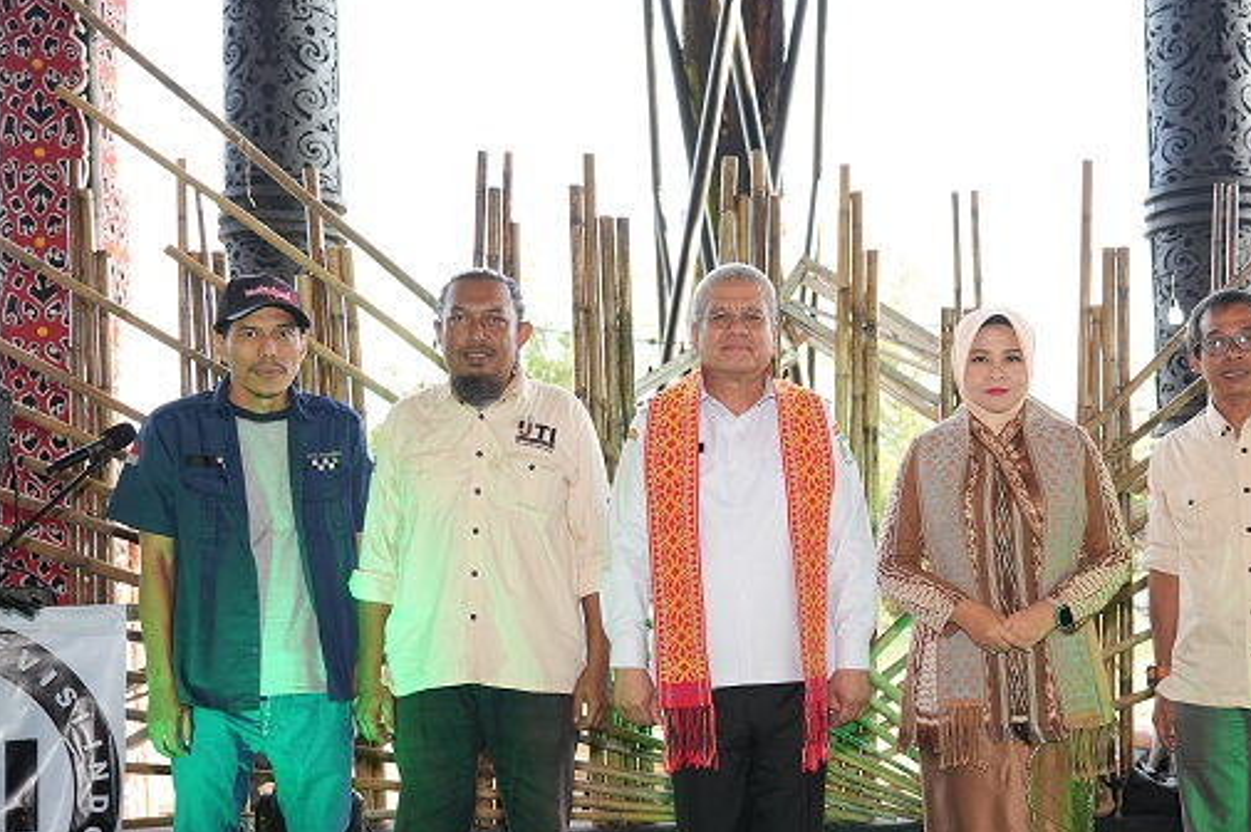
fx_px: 1493
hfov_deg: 45.1
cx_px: 768
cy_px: 503
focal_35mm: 43
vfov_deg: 31.1
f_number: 4
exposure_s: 1/200
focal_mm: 31
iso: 640
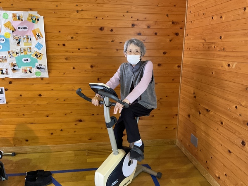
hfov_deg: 61.7
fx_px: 208
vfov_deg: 48.2
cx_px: 124
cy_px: 93
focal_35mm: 29
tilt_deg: -12.4
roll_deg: -0.2
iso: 200
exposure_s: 1/60
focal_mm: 3
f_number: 1.8
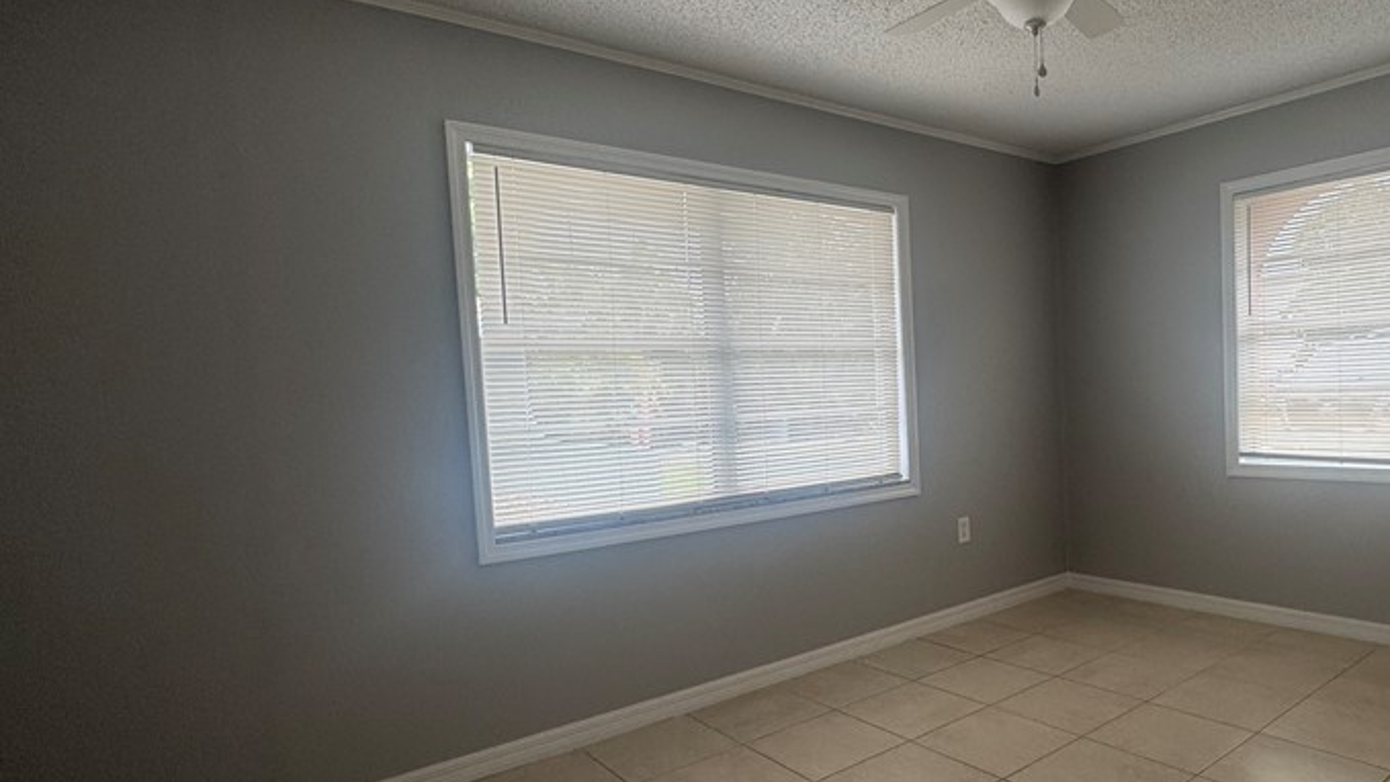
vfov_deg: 49.4
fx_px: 848
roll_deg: +2.9
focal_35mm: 23
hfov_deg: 77.0
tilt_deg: -4.0
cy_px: 438
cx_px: 884
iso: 50
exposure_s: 1/99
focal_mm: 2.22
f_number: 2.2
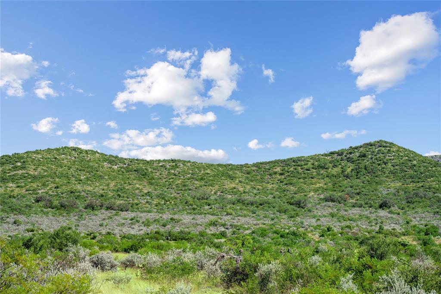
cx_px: 220
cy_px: 147
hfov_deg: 26.0
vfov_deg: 17.5
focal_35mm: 78
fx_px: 955
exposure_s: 1/160
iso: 64
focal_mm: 78
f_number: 10
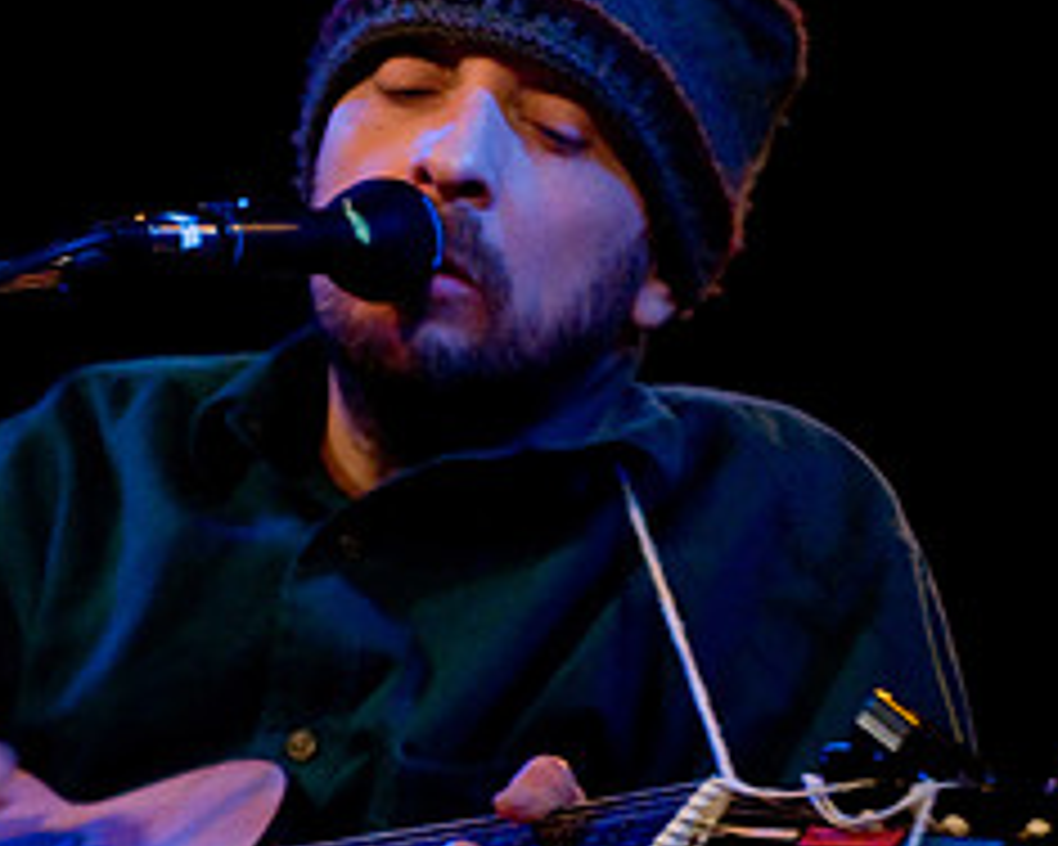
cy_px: 529
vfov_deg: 6.4
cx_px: 270
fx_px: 7609
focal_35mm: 243
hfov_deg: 7.9
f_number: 2.8
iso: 1000
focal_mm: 70
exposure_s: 1/50
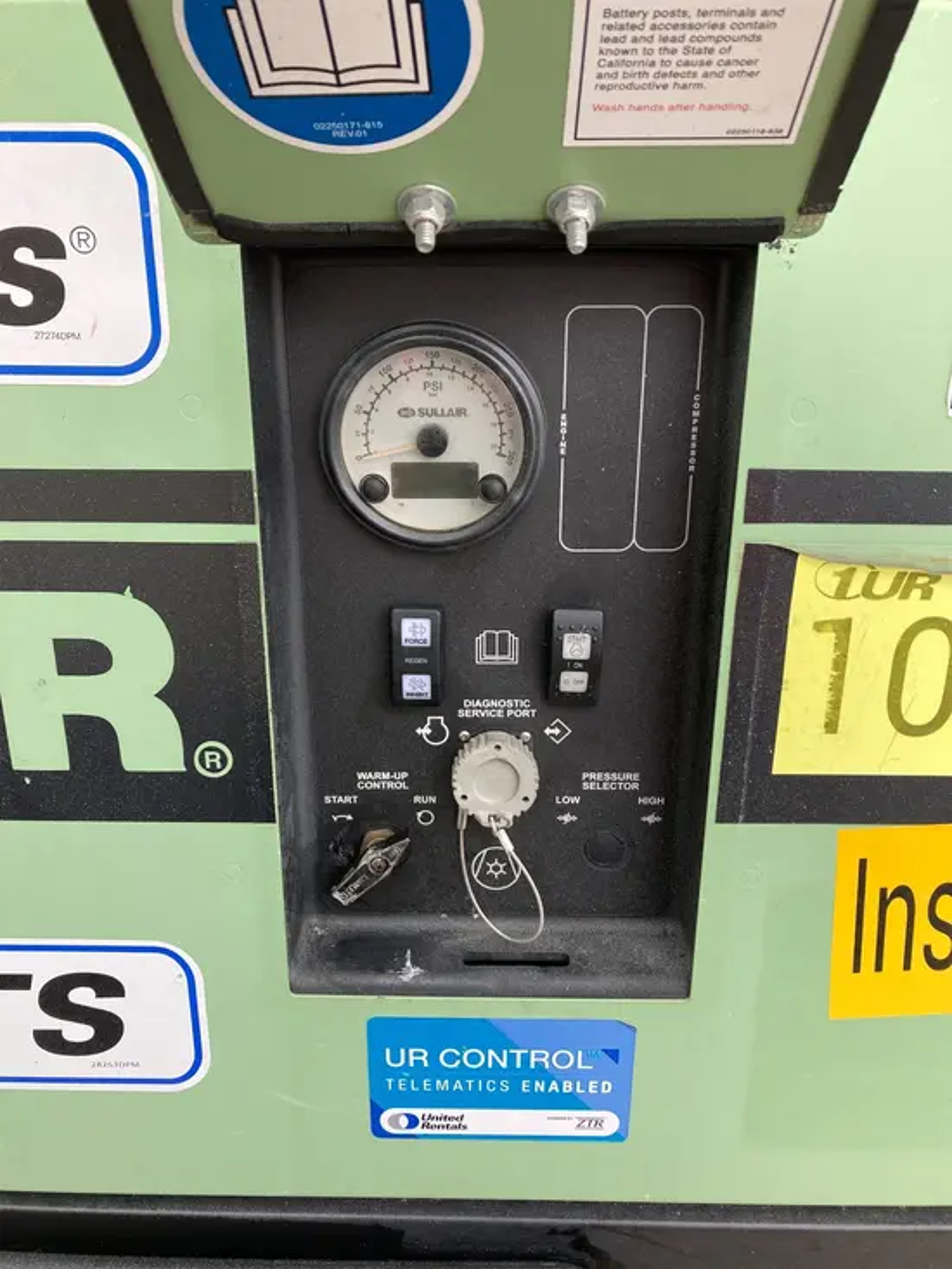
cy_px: 634
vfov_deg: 63.4
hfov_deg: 49.8
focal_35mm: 28
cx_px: 476
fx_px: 1026
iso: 32
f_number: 1.8
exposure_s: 1/121
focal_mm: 3.99
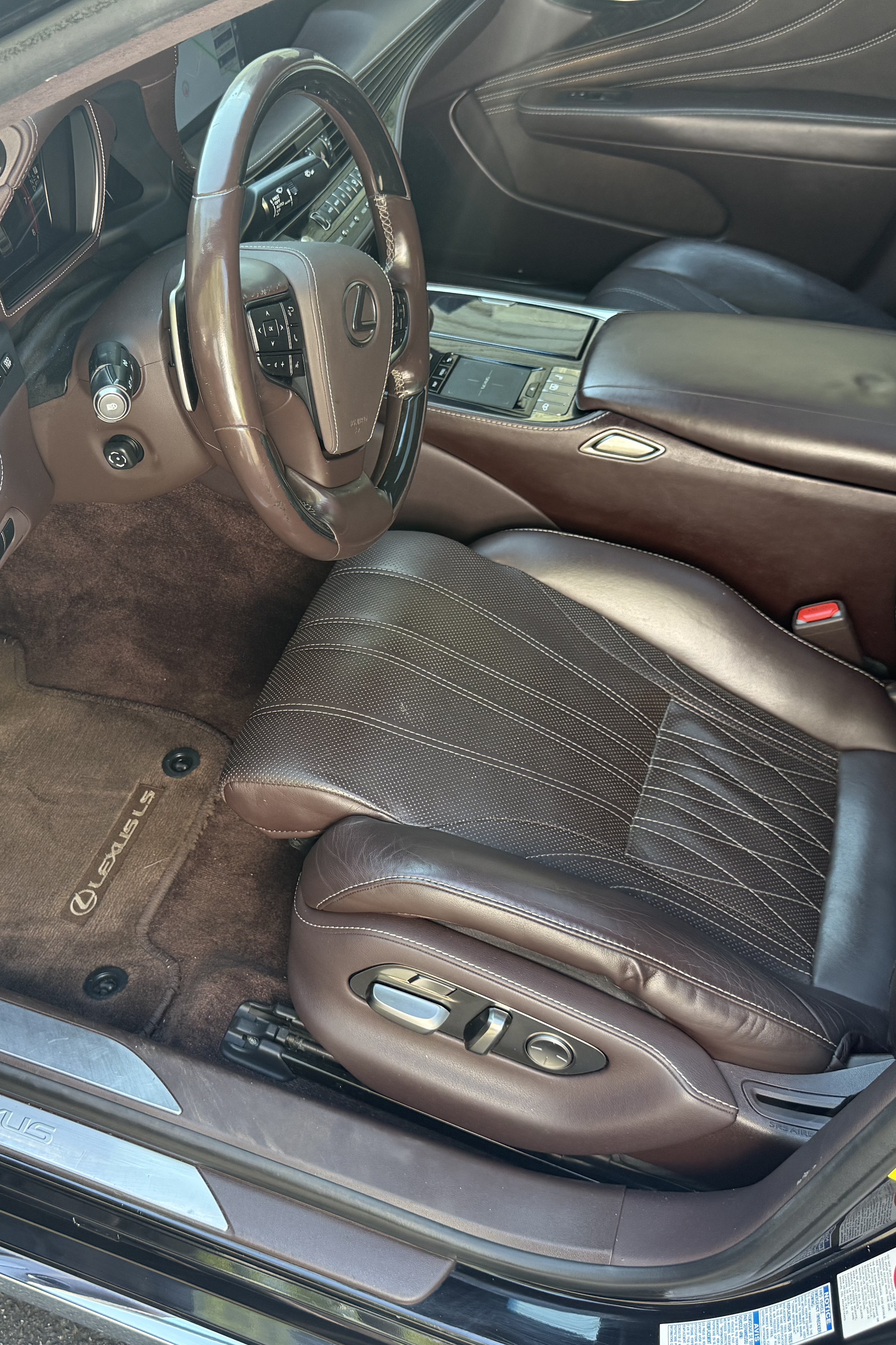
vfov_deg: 55.8
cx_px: 288
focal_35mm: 34
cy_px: 662
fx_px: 1269
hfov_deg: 38.4
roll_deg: -0.2
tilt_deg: -38.9
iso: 160
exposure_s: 1/127
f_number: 1.78
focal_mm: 6.76
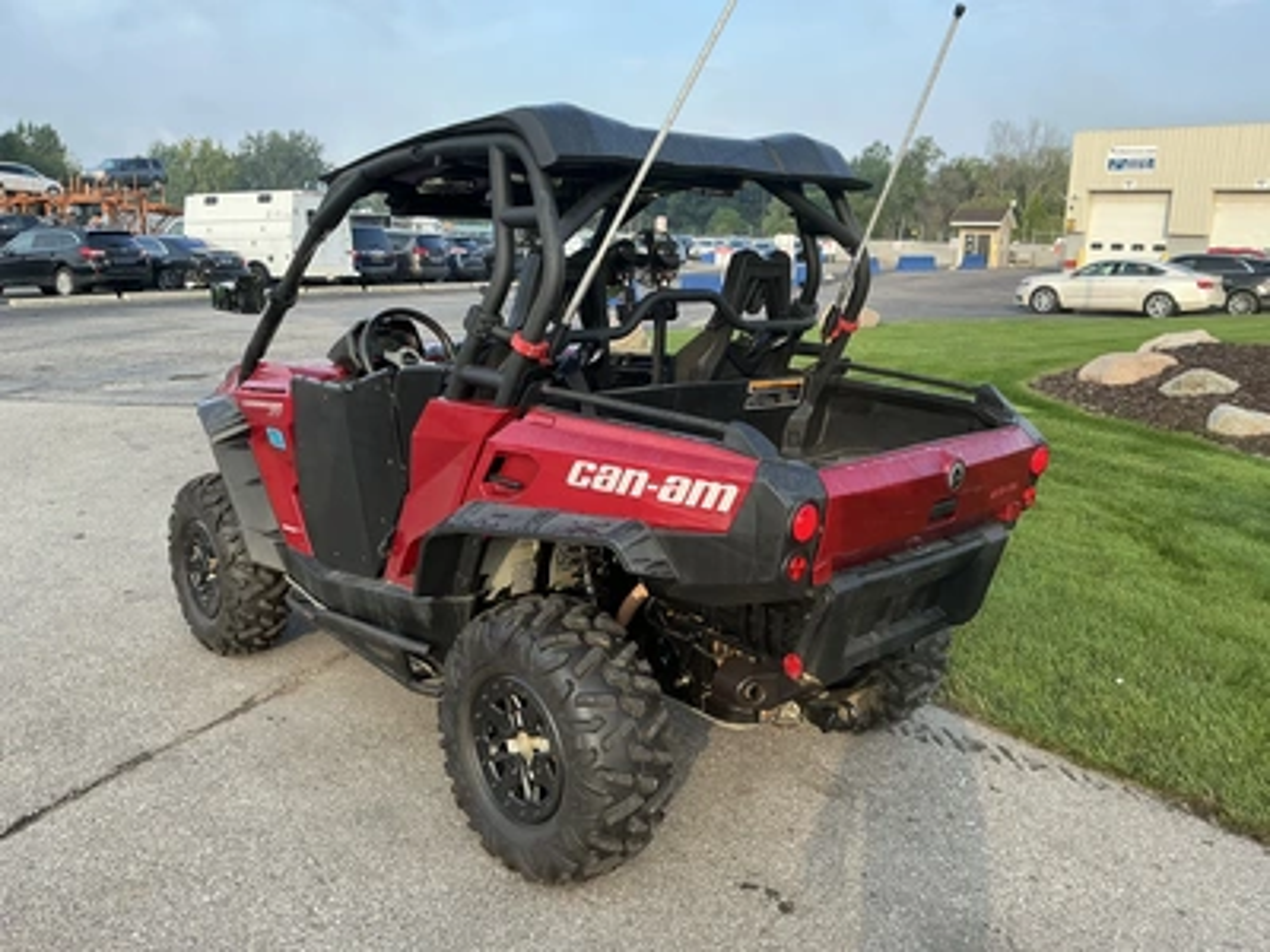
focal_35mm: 28
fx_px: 1027
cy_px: 476
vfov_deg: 49.7
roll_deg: -2.7
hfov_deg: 63.4
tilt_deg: -12.4
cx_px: 635
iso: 25
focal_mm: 3
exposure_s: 1/297
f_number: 1.8
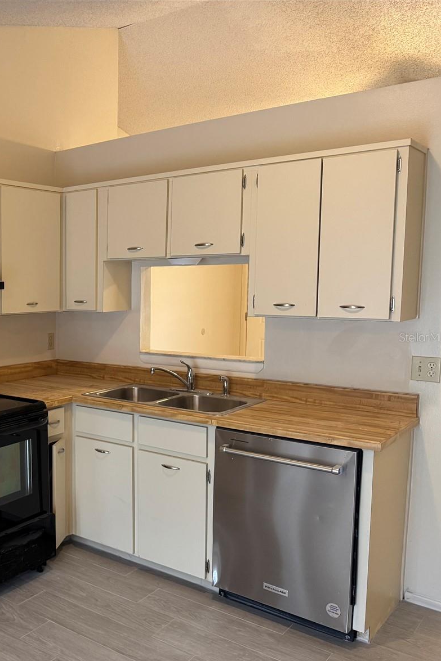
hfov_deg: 35.3
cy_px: 337
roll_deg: -0.6
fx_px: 625
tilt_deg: -7.1
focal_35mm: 34
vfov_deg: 55.8
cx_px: 2
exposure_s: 1/60
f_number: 1.78
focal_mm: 6.76
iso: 320
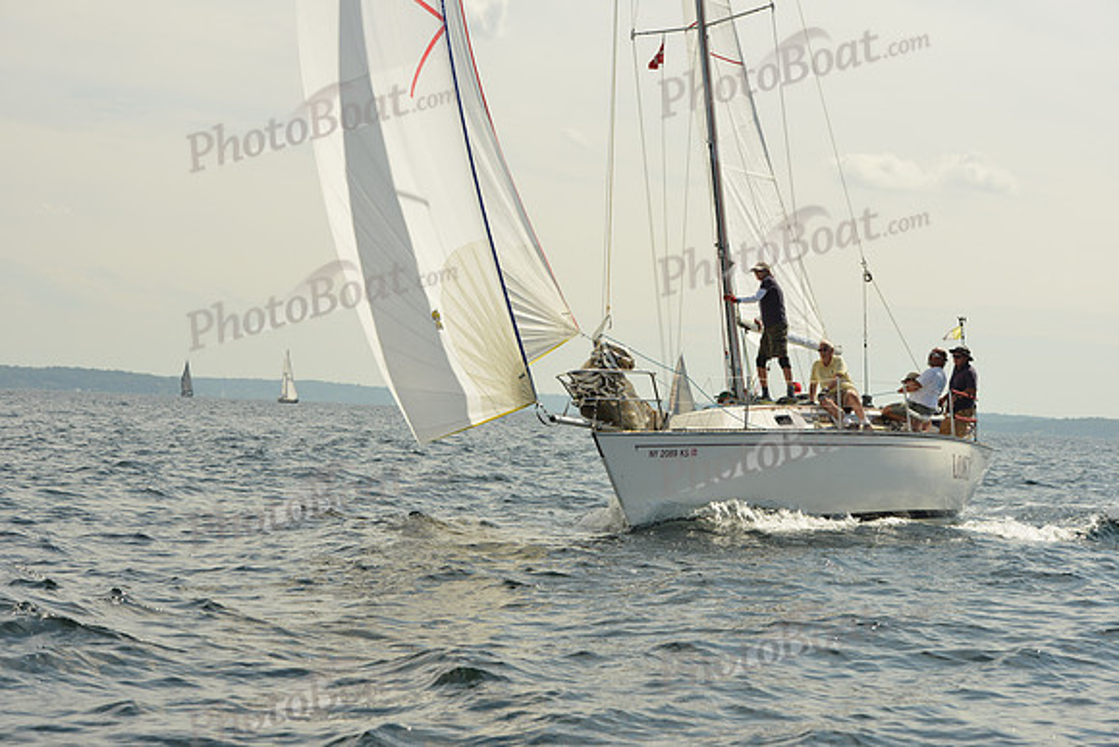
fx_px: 2860
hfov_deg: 22.1
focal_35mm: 92
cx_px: 560
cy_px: 374
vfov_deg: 14.9
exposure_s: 1/1250
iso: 320
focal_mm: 92
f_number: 9
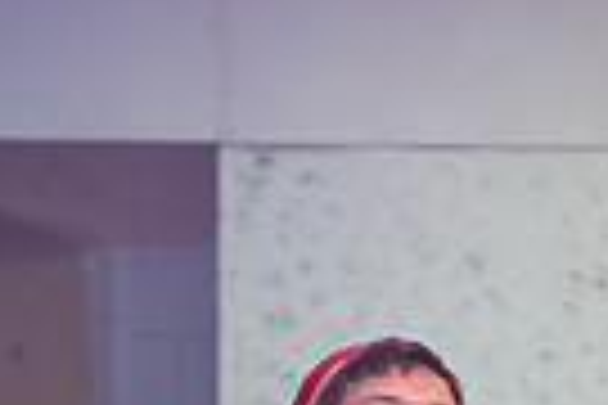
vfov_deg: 5.7
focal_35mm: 233
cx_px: 372
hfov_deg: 8.8
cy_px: 958
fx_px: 3935
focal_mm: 70
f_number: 2.8
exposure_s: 1/200
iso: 1000
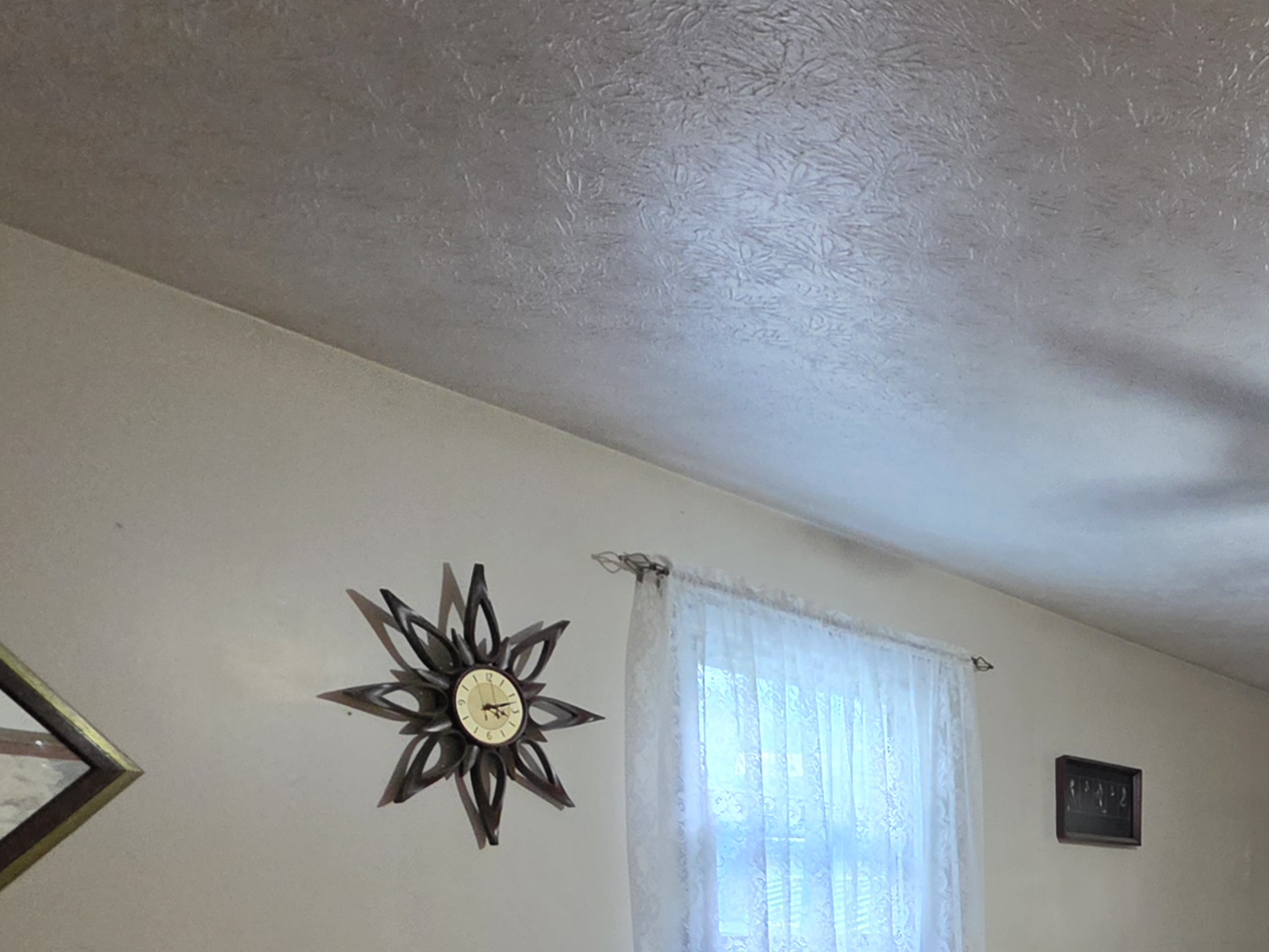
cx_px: 1511
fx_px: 1320
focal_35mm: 36
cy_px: 1030
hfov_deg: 38.5
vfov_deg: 34.6
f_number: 1.9
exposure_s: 1/60
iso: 400
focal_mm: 2.2
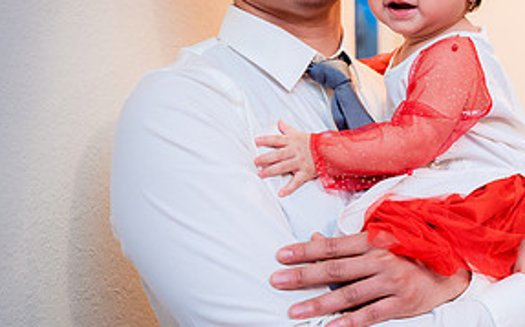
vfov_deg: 19.6
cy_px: 100
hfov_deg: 29.3
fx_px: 944
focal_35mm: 66
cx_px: 512
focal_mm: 32
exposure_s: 1/160
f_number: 2.8
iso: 1250
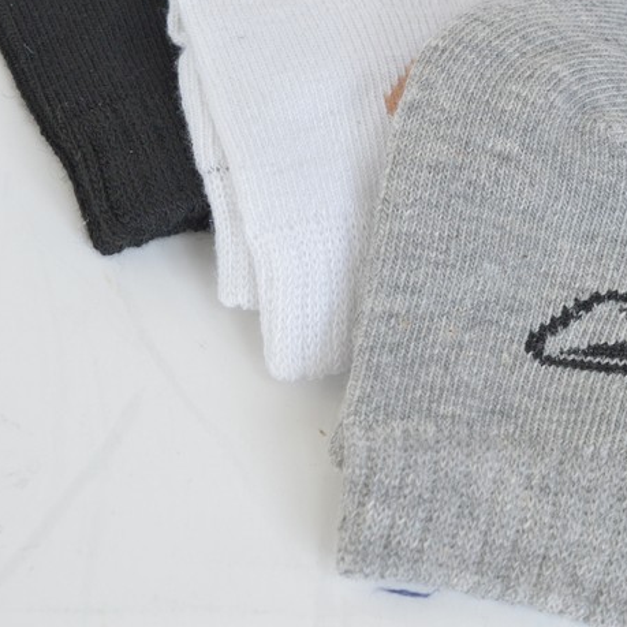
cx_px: 447
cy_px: 311
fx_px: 2070
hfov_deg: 17.2
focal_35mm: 101
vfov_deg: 17.2
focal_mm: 52
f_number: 9
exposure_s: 1/100
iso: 1600
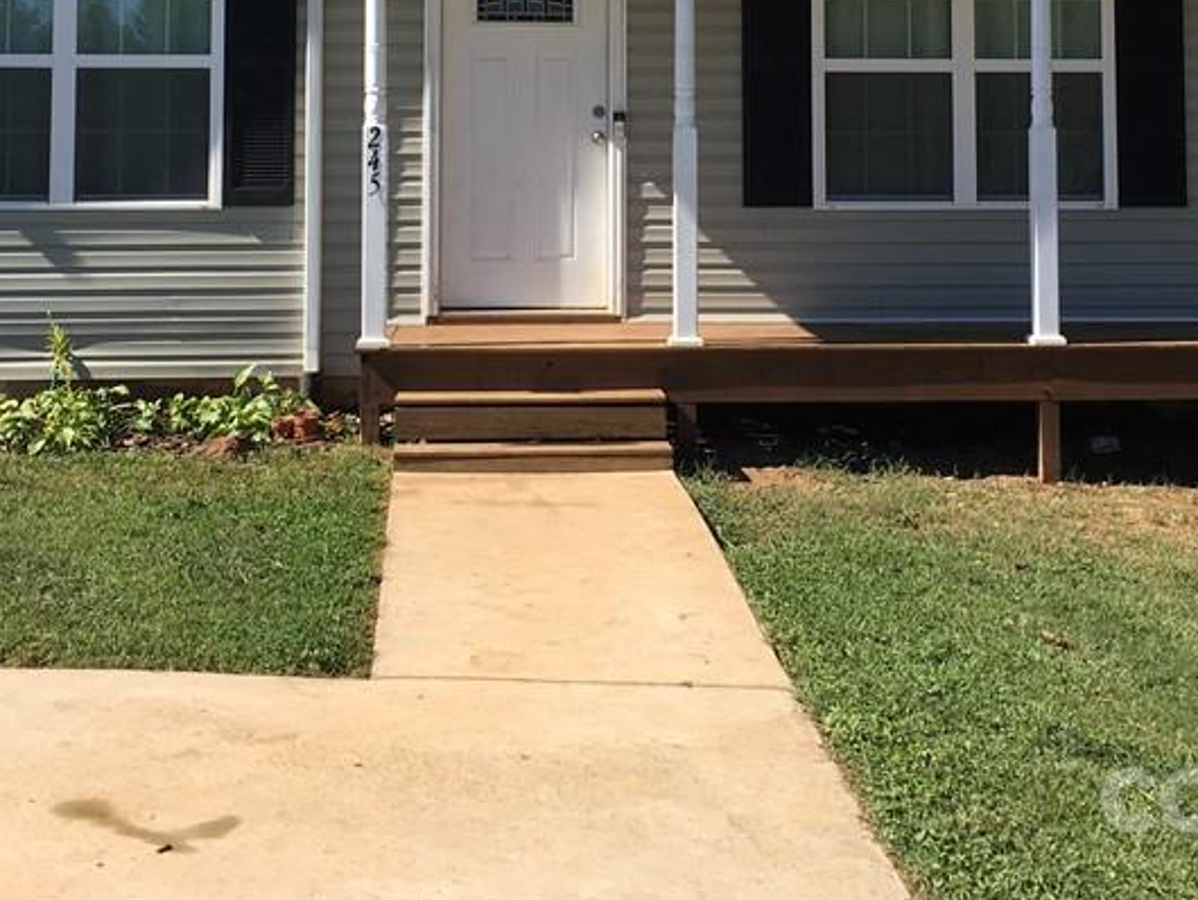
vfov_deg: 25.1
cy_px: 43
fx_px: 1939
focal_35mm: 56
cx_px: 615
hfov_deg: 34.3
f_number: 2.2
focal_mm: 4.15
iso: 25
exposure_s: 1/1350
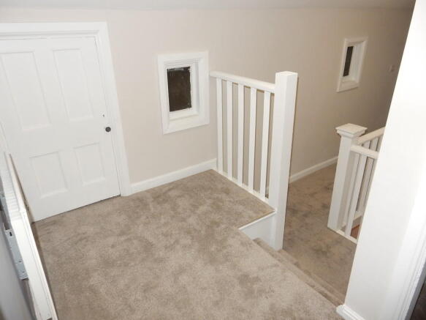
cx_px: 213
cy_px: 160
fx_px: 308
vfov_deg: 54.9
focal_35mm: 25
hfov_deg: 69.4
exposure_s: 1/30
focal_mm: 4.5
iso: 200
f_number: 3.7
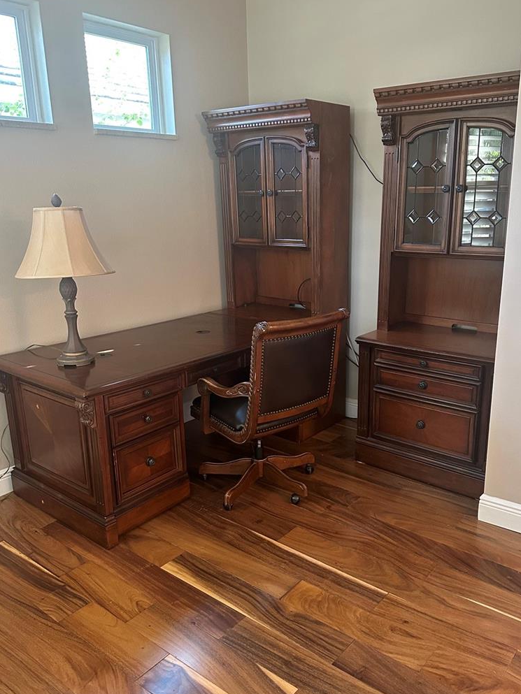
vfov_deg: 61.6
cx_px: 291
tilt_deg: -14.7
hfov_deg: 48.1
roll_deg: -0.1
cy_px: 368
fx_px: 582
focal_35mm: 29
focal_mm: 6.86
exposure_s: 1/60
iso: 500
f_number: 1.78
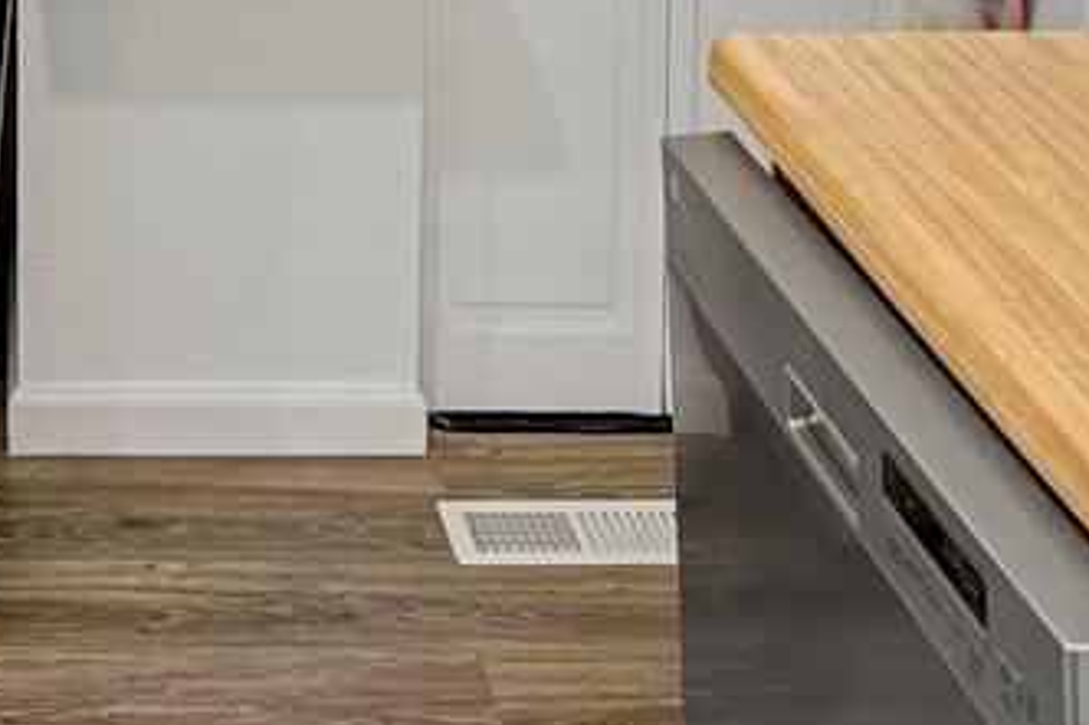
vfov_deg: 14.0
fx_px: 2479
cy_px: -732
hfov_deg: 23.5
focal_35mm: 82
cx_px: -51
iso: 250
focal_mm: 17
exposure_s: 4
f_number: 8
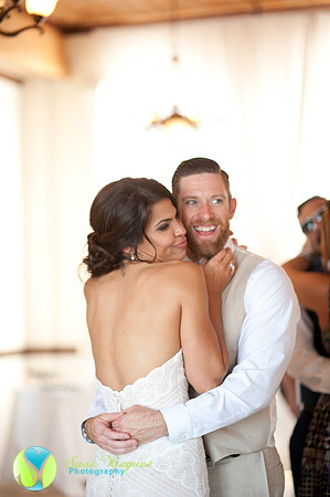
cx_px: 165
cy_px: 248
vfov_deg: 23.9
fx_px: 1171
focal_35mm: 85
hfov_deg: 16.0
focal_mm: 85
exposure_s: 1/400
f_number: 1.6
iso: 400
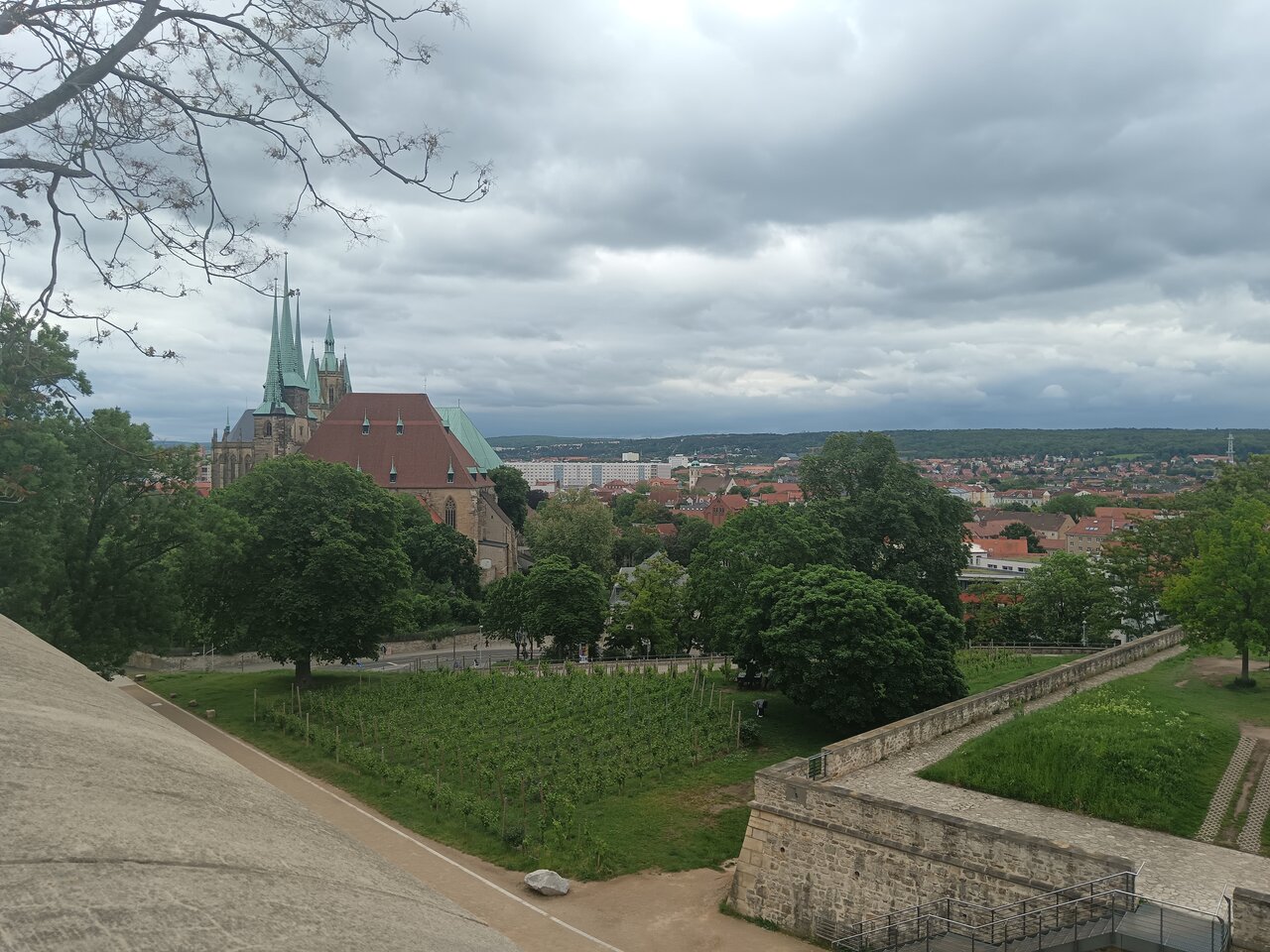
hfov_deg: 65.3
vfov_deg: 51.4
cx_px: 635
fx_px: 991
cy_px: 476
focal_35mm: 27
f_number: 1.9
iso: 101
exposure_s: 1/652
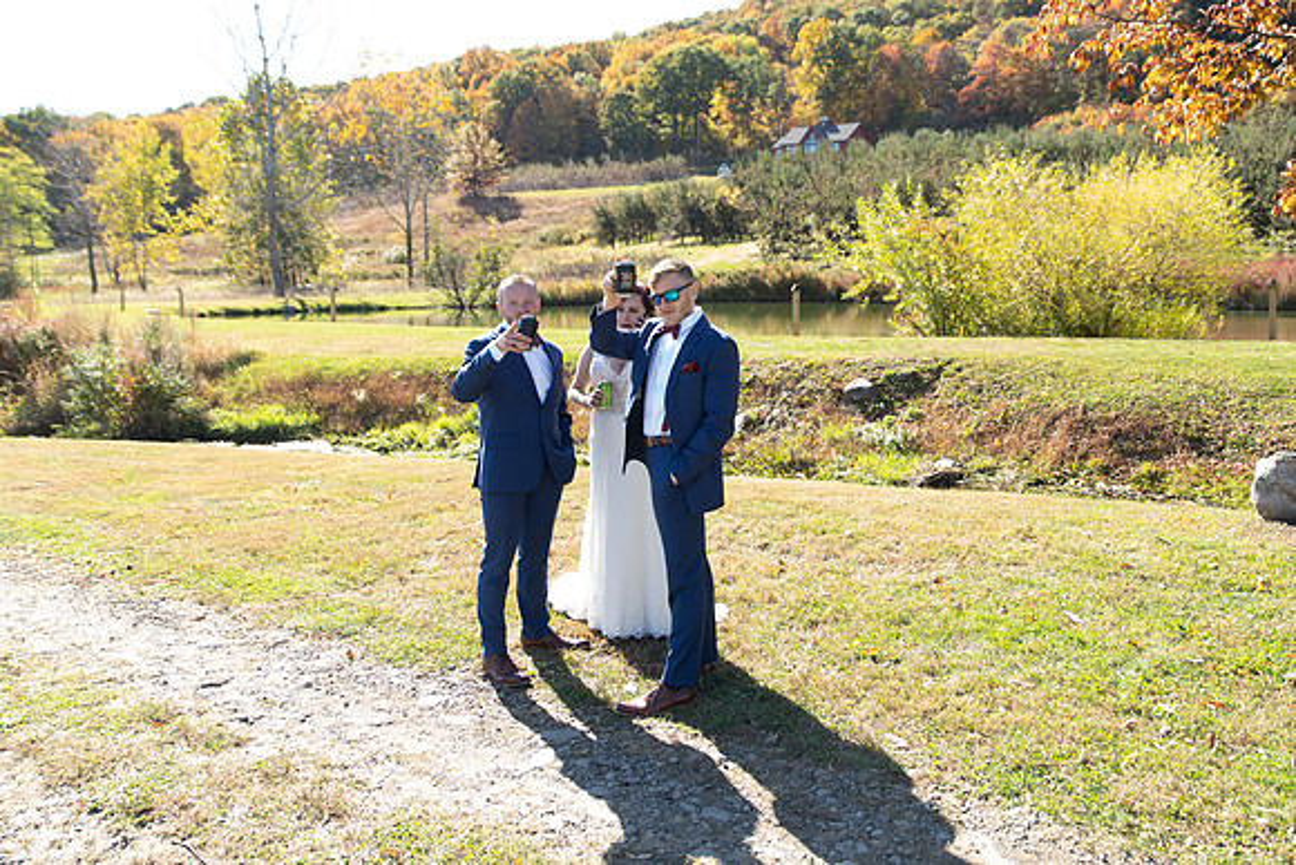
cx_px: 750
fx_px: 1098
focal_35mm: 30
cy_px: 317
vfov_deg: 42.6
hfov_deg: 60.8
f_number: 2.8
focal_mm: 24
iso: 50
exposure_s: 1/200
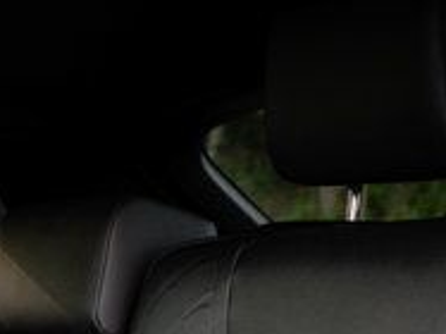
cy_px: 502
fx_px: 1017
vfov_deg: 16.9
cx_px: -10
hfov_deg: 23.6
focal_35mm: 79
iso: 500
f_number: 2.8
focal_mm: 24
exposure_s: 1/250
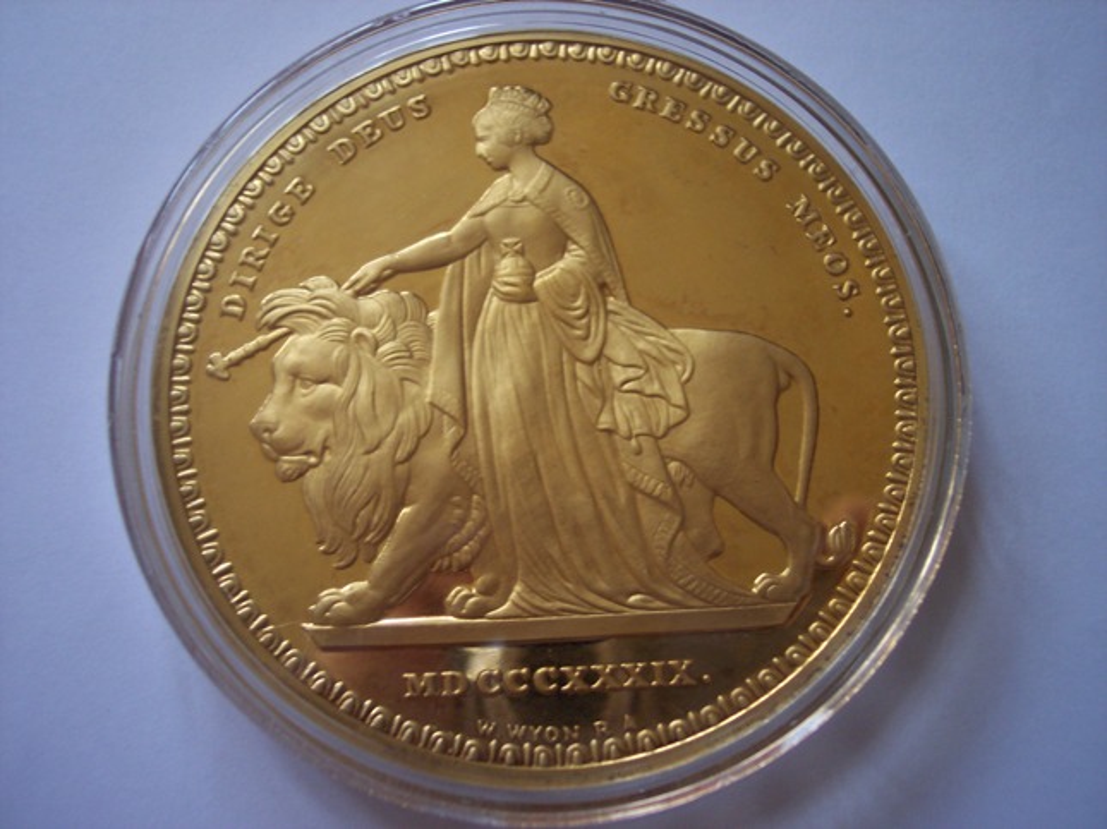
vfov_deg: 37.7
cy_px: 414
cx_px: 554
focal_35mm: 38
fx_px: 1215
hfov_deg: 49.0
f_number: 2.8
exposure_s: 1/30
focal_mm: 8
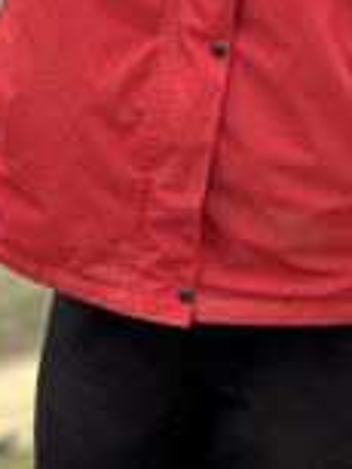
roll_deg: -0.4
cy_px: 51
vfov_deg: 12.8
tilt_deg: -20.9
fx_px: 2072
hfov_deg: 9.3
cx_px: -279
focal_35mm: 153
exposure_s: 1/1721
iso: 50
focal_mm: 5.1
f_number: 1.6
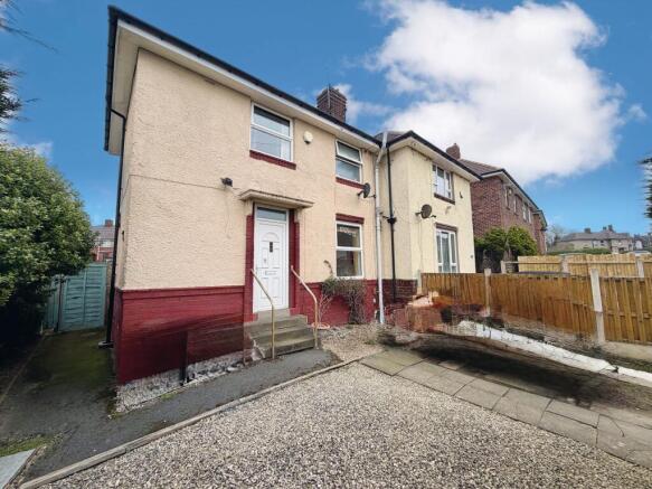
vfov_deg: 85.7
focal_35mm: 14
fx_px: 264
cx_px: 326
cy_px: 244
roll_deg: +1.2
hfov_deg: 102.1
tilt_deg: +5.1
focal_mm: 2.22
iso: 50
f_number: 2.2
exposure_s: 1/502
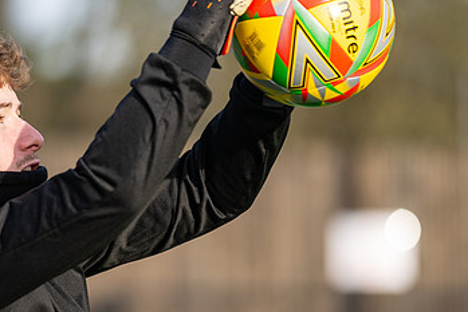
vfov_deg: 4.0
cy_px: 277
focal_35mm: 340
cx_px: 177
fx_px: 4422
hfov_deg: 6.1
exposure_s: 1/2500
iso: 100
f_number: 1.8
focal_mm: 135
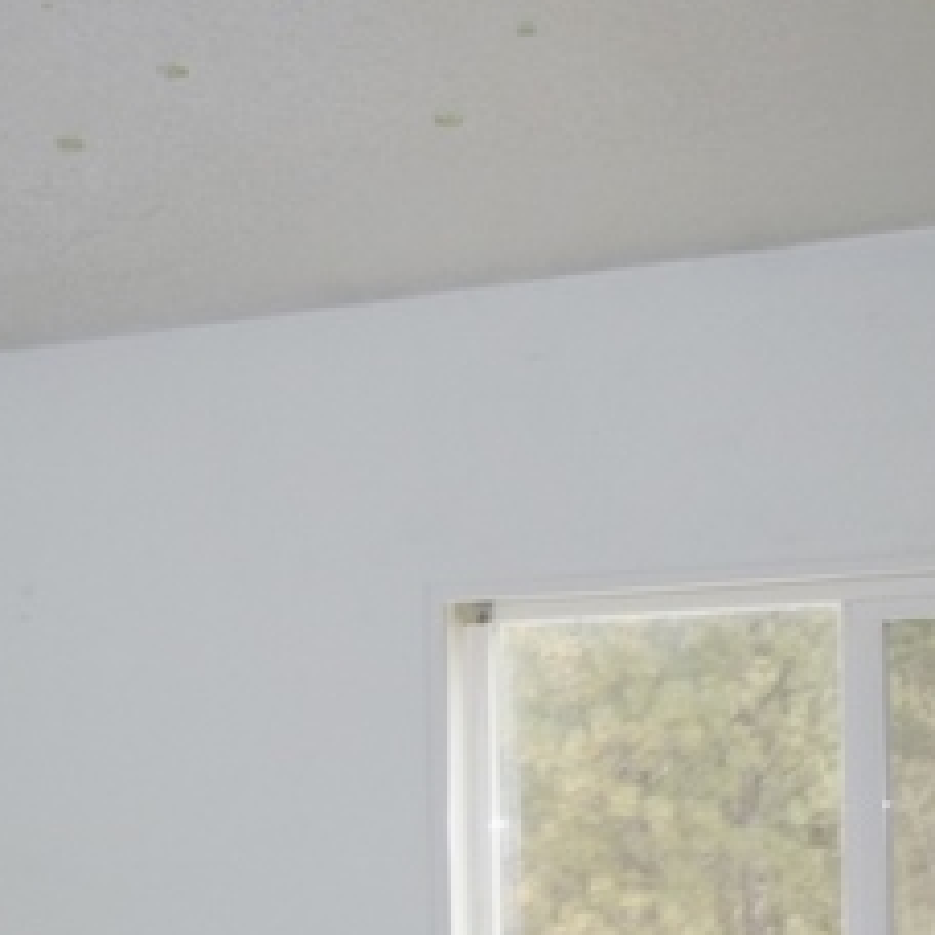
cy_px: 890
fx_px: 2200
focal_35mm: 72
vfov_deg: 23.2
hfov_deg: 22.8
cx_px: -57
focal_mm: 5.2
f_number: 3.3
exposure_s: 1/30
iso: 125
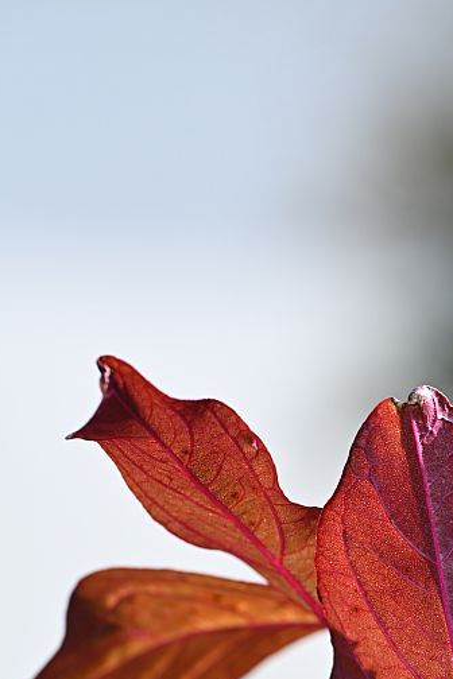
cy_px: 710
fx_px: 4718
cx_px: 465
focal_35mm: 250
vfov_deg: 8.2
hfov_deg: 5.5
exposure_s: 1/250
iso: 125
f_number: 5.6
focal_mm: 105
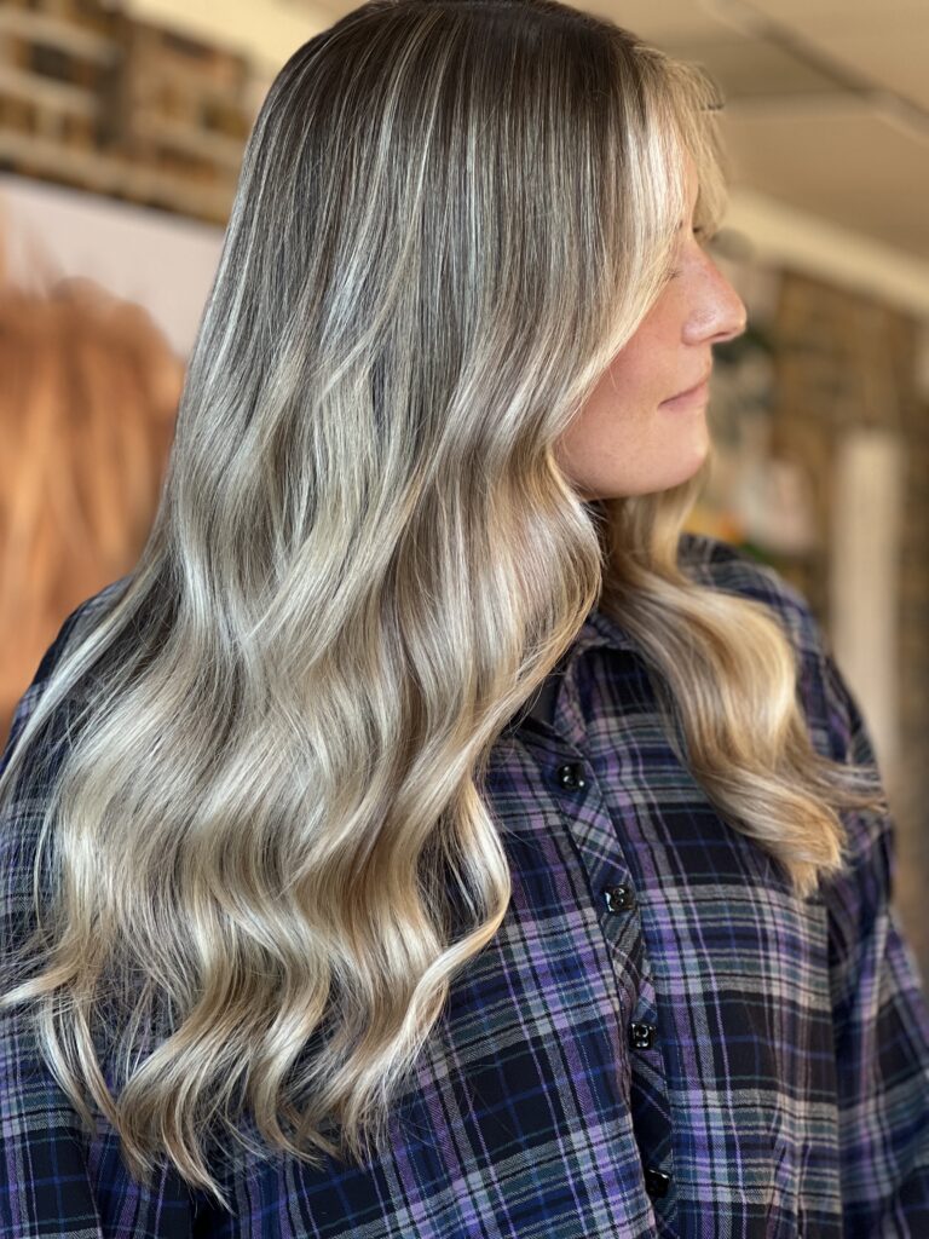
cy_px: 620
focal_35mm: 77
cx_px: 464
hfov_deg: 19.1
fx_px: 2755
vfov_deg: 25.3
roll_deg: -0.1
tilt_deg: +1.1
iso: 250
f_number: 2.8
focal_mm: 9
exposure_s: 1/80
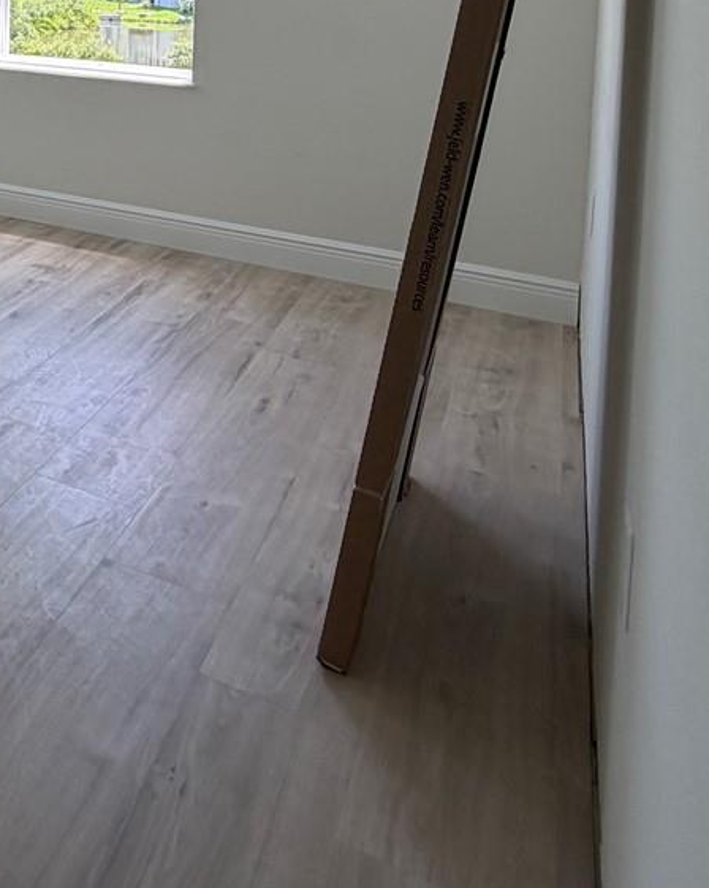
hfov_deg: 31.8
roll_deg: -0.5
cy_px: -6
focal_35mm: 39
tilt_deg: -1.6
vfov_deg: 40.8
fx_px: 1024
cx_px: -142
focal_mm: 2.22
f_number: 2.2
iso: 50
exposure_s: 1/158
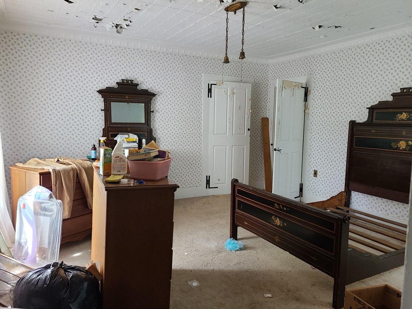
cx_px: 206
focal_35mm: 26
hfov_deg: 67.3
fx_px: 309
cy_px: 154
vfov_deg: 53.1
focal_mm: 5.4
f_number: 1.8
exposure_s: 1/60
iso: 160
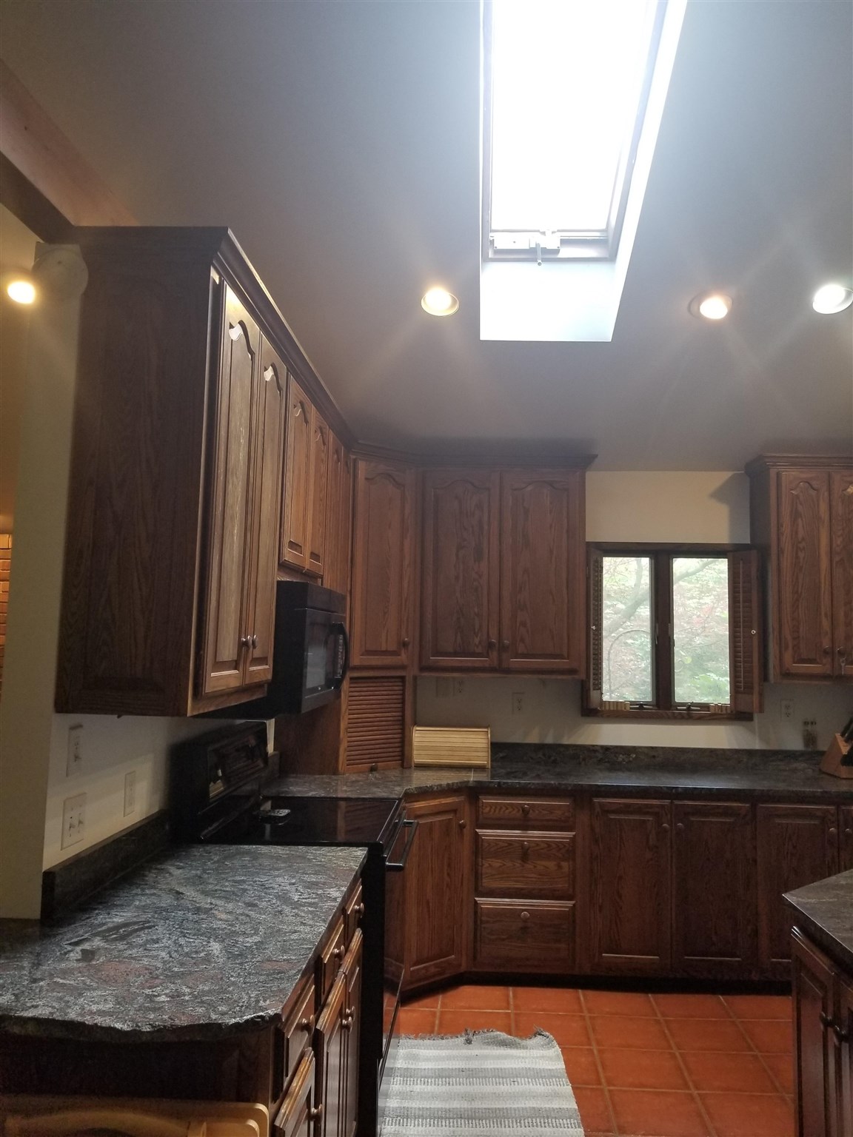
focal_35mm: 26
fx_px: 854
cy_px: 568
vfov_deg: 67.3
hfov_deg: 53.1
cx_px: 426
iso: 125
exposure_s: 1/60
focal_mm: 4.25
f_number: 1.7
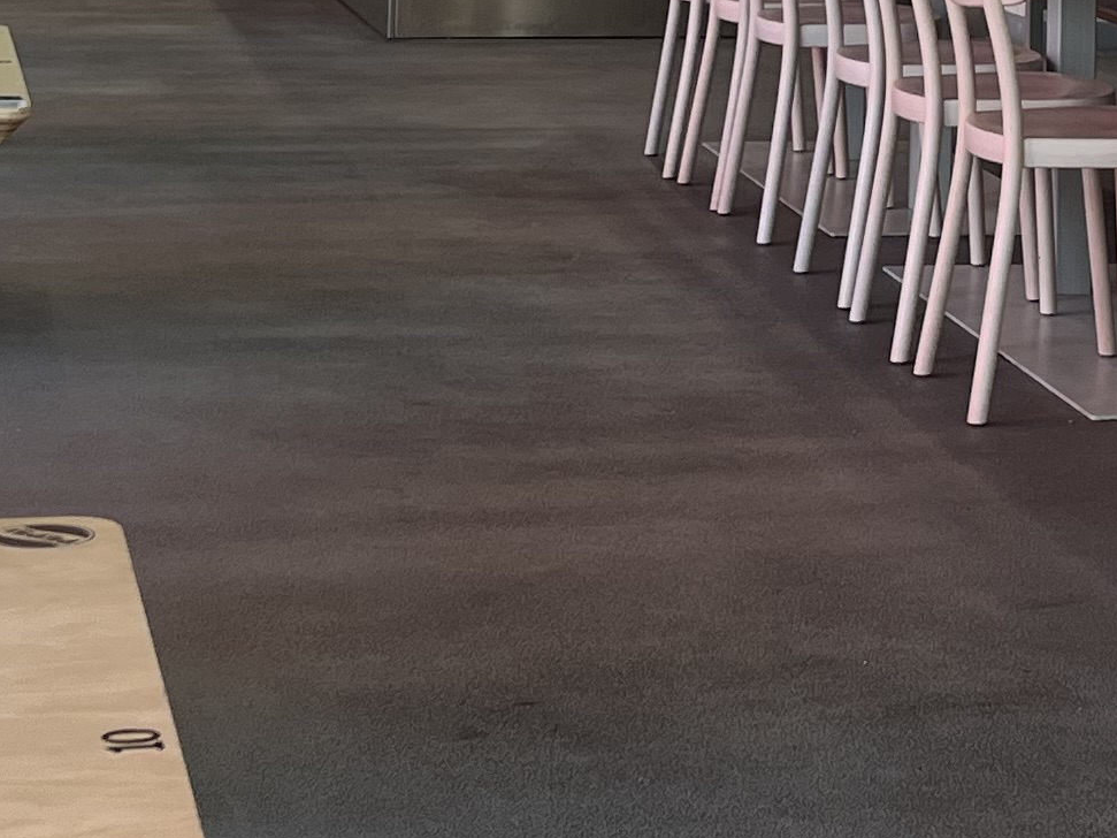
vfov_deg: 12.9
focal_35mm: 108
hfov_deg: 18.1
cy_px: -464
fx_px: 3485
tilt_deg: +2.0
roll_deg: -1.3
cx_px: 809
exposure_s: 1/122
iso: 40
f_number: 1.6
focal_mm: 5.1
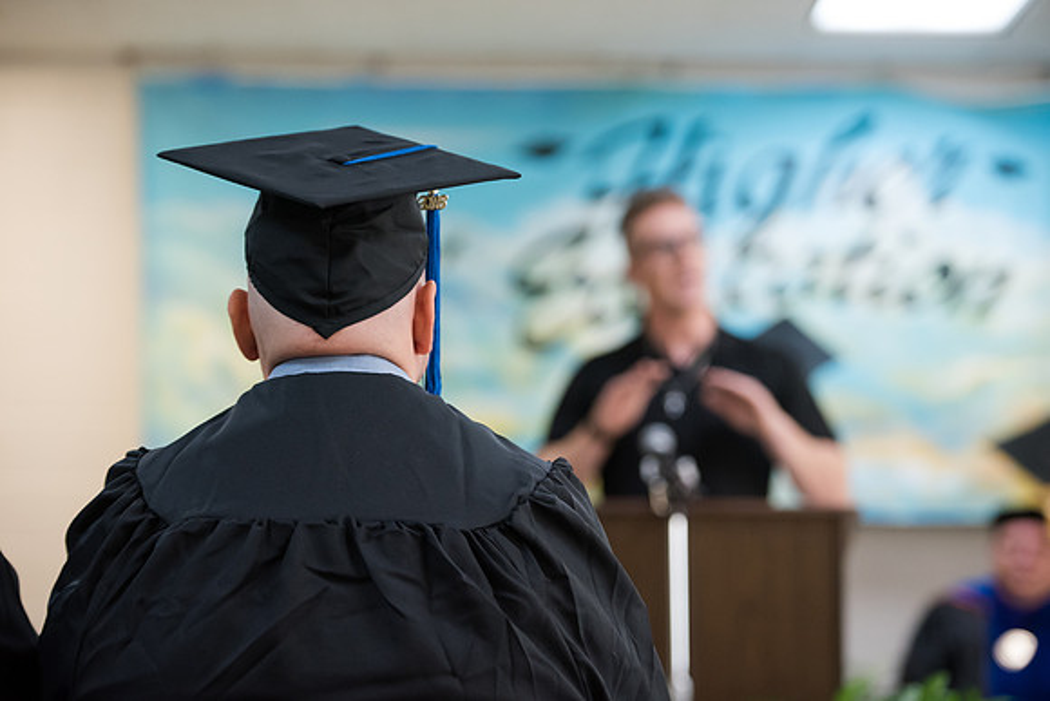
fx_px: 3063
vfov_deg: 13.0
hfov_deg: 19.5
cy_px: 350
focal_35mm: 105
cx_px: 525
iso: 3200
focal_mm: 105
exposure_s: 1/200
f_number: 3.2
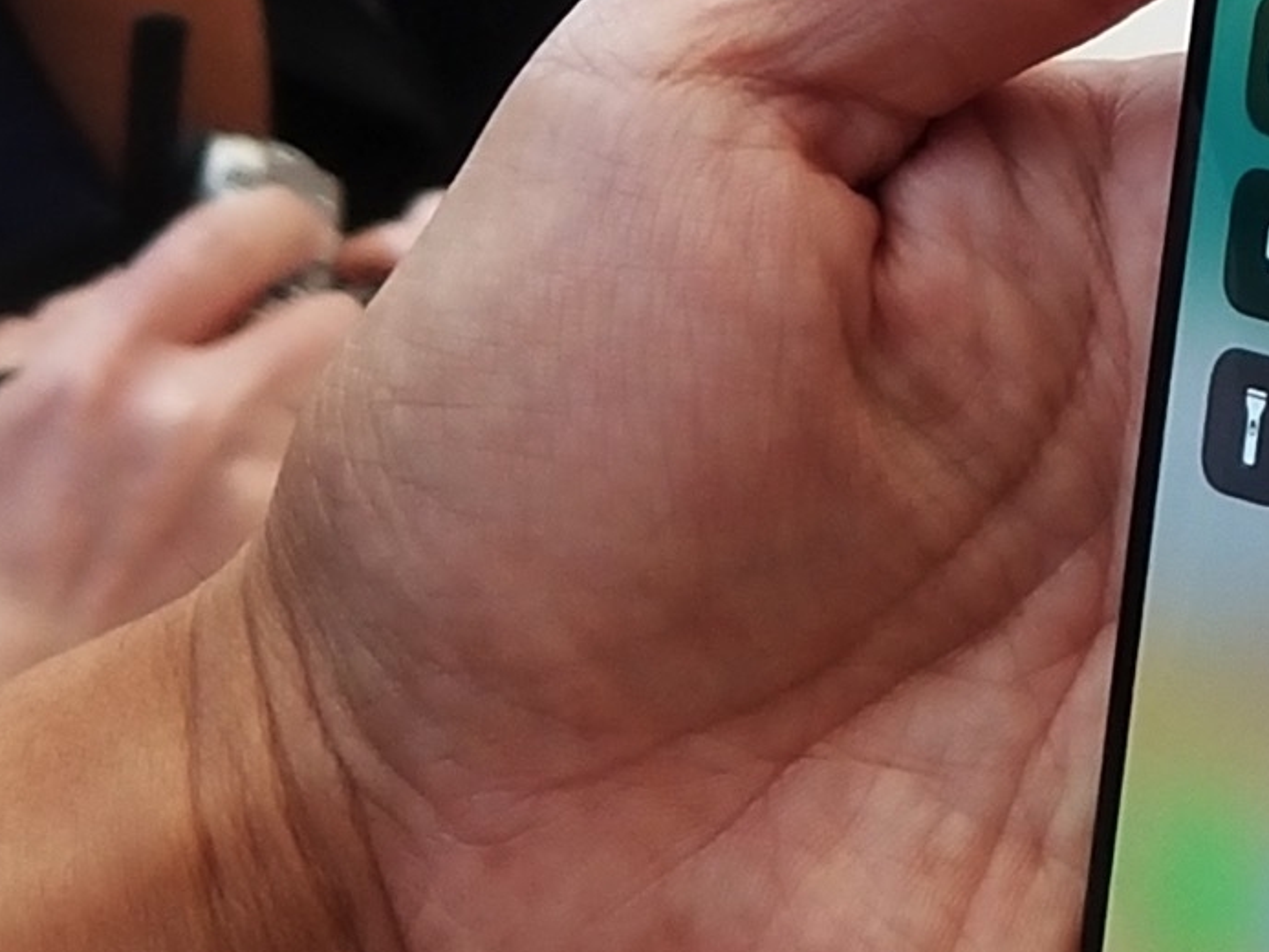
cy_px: 203
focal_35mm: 120
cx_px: 1306
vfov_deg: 12.3
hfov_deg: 16.1
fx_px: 4400
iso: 32
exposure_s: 1/33
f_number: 2.4
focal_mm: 6
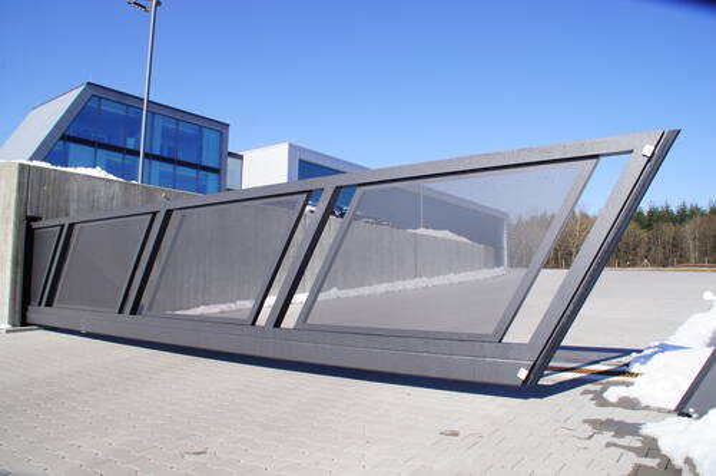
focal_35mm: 27
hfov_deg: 67.4
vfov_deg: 47.8
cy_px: 238
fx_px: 536
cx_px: 358
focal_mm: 18
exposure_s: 1/125
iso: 100
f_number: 11
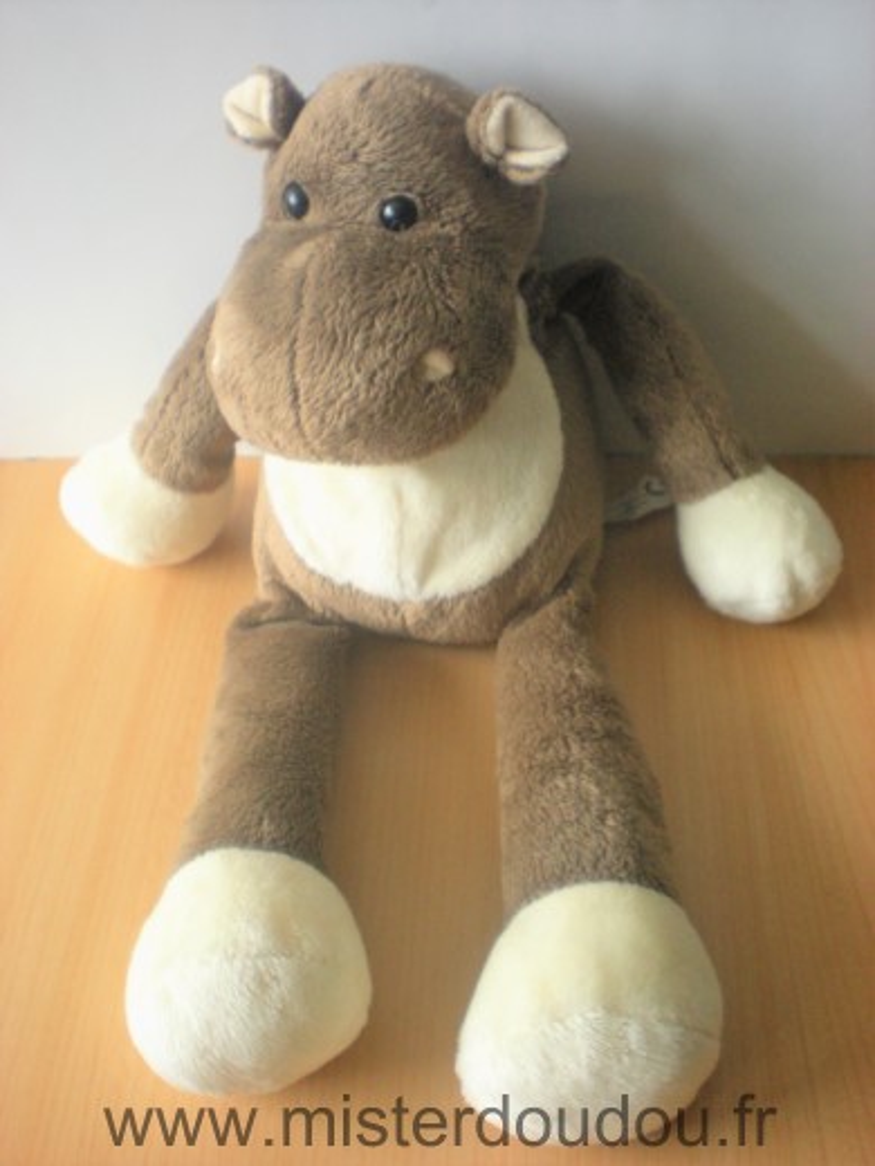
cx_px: 438
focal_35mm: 38
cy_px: 583
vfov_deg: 49.0
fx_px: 1281
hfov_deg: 37.7
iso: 183
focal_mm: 6.3
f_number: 3.1
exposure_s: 1/57.3
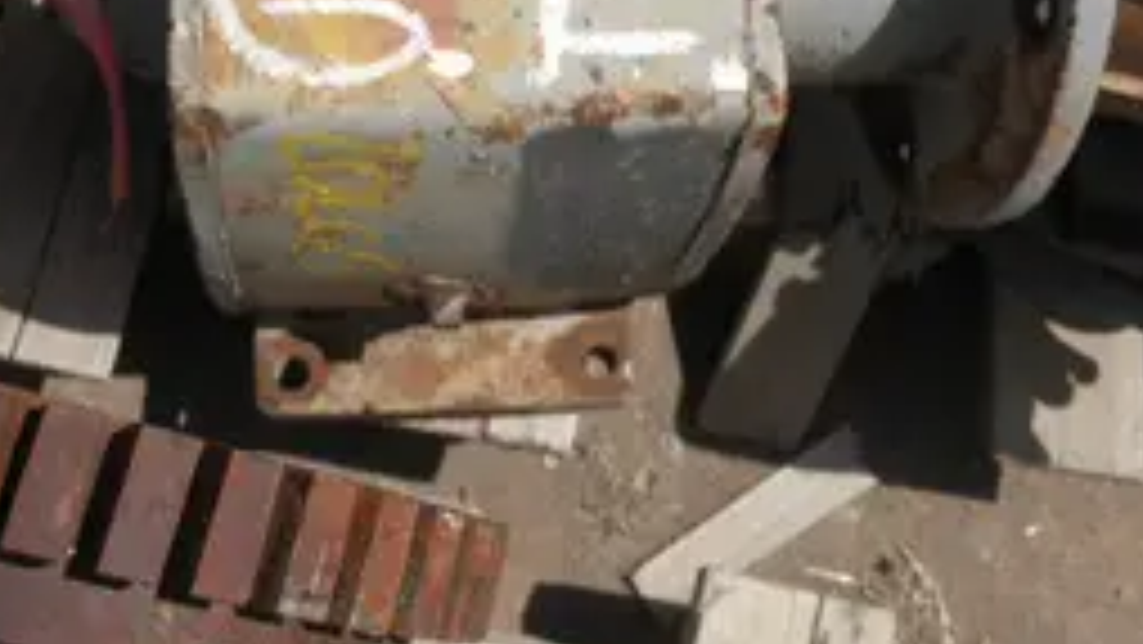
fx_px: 1455
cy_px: 81
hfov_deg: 42.8
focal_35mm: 48
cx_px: 508
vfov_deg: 24.3
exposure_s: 1/200
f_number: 8.5
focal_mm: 5
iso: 64
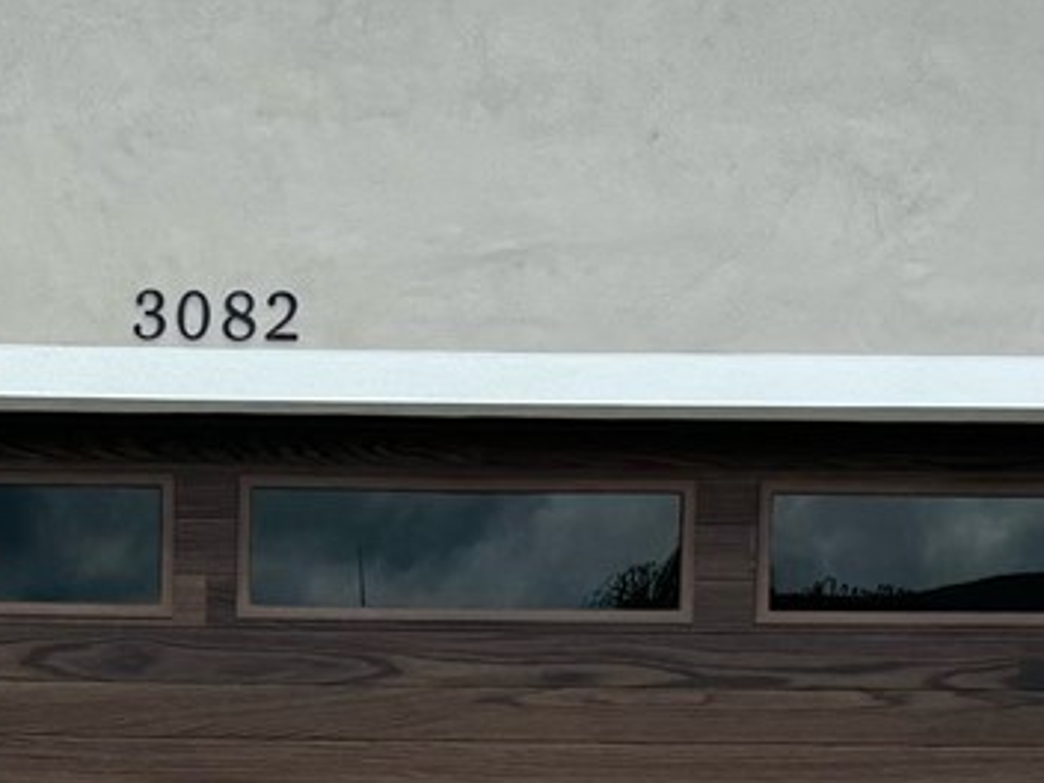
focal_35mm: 109
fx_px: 3287
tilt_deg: -3.8
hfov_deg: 17.7
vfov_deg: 13.0
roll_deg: -0.3
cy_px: 1106
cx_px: 53
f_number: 1.78
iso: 80
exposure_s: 1/4608
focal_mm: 6.76
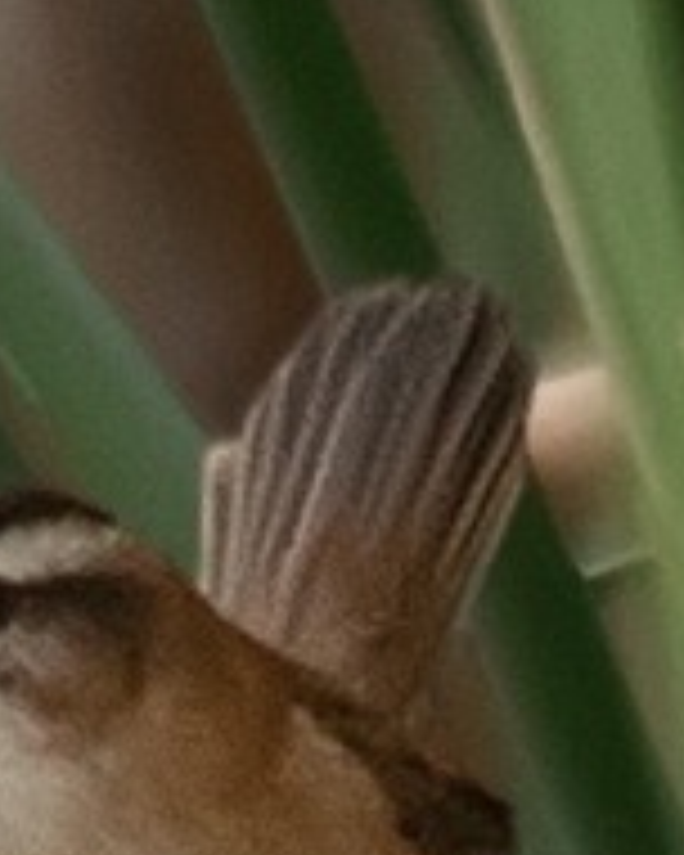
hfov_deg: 0.4
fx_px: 98208
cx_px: -216
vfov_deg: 0.5
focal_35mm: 3881
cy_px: 698
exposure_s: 1/800
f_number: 6.3
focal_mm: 500
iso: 640
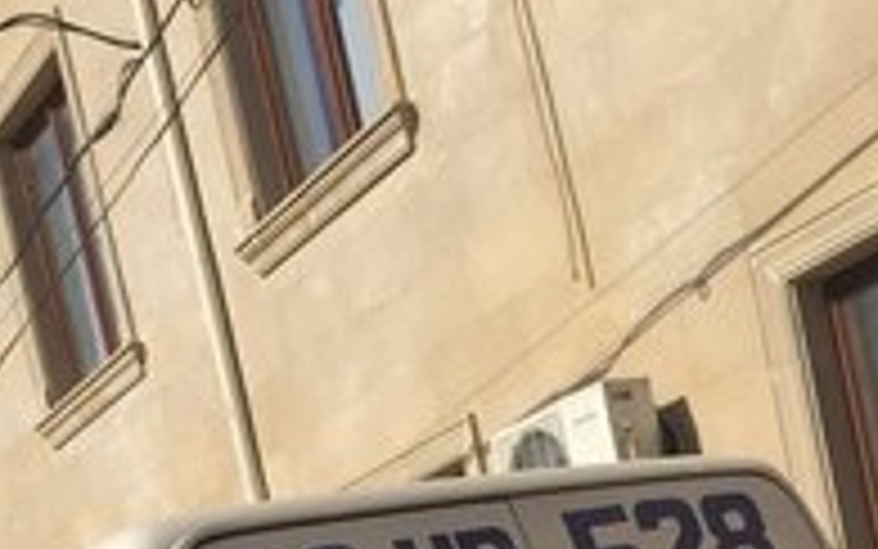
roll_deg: +12.1
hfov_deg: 26.5
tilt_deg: -3.7
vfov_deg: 14.7
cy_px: 972
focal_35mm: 78
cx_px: 459
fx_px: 1867
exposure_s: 1/3597
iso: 32
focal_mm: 4.15
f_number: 2.2
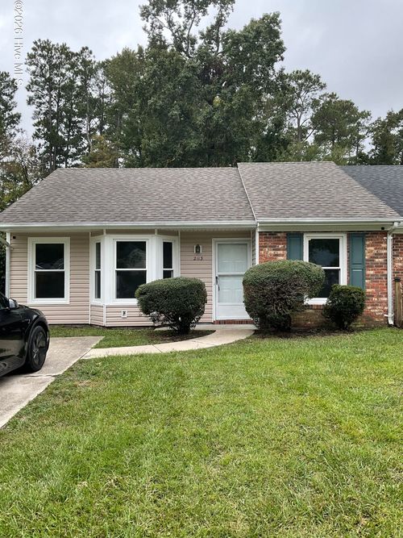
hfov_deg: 48.2
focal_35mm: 29
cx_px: 202
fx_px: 450
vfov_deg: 61.7
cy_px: 269
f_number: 1.8
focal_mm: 3
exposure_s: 1/391
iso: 20
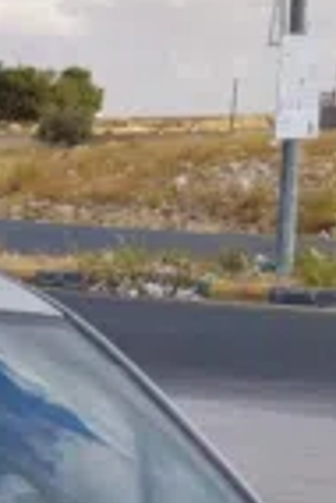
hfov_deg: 11.5
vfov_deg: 16.6
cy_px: 724
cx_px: -205
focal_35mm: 113
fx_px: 1578
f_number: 1.8
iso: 50
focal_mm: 4.22
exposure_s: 1/1004
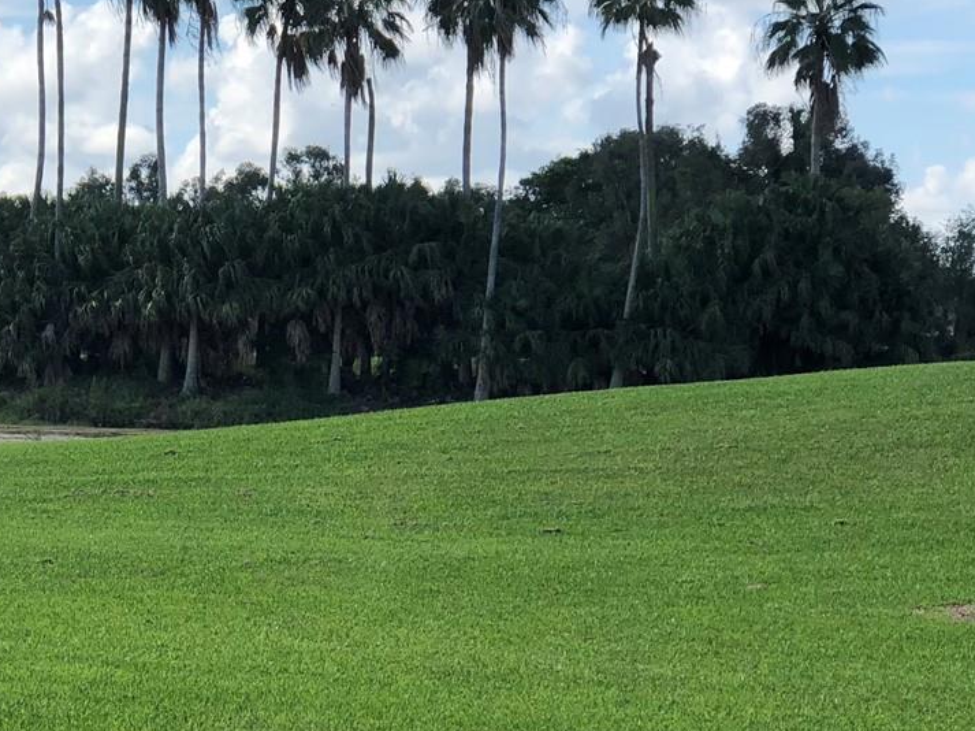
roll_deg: -1.9
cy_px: 528
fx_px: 3603
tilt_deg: -5.1
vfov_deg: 11.5
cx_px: 178
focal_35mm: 128
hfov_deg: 15.3
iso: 20
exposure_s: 1/762
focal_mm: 6.6
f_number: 2.8
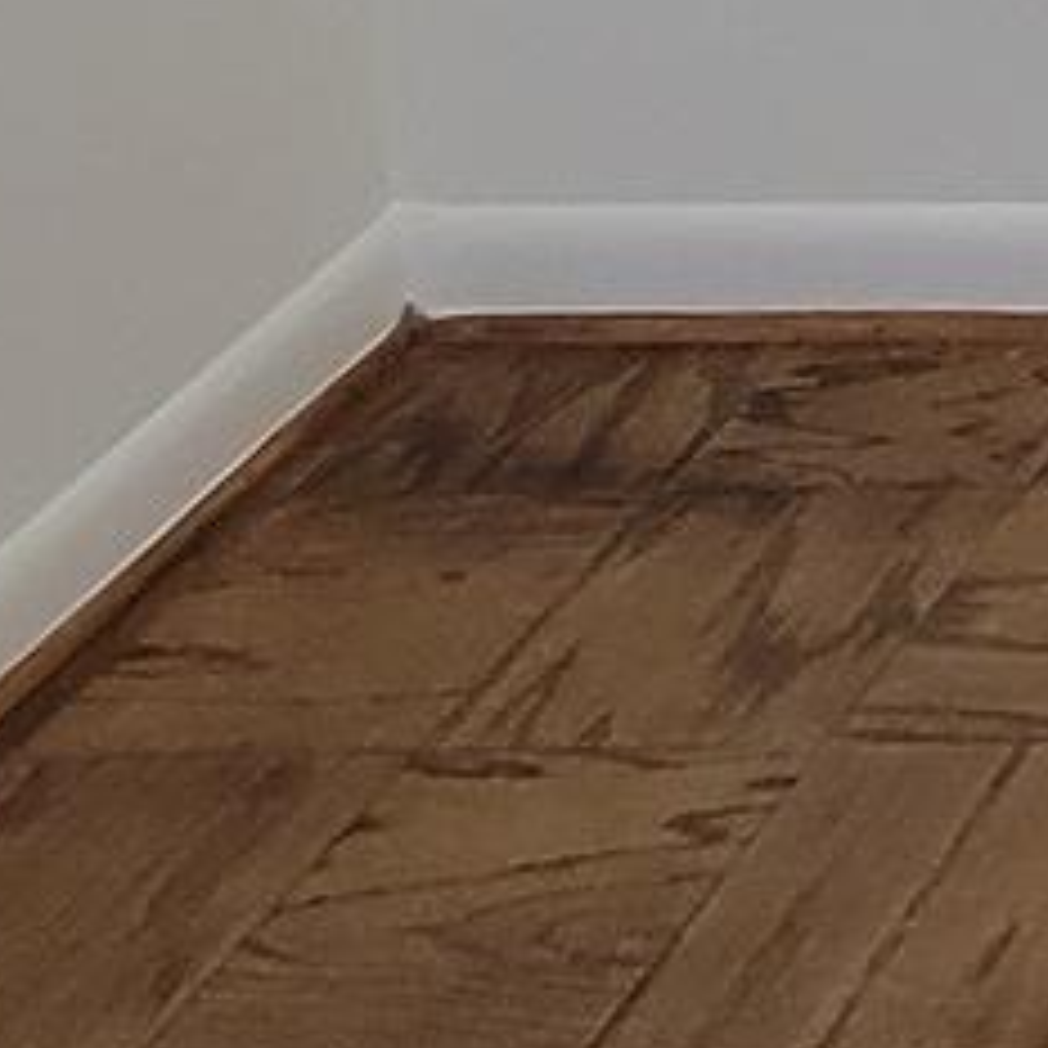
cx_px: 3099
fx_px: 3459
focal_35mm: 101
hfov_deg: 11.2
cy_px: -1484
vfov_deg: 13.0
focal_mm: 2.2
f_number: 2.2
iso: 250
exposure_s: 1/60
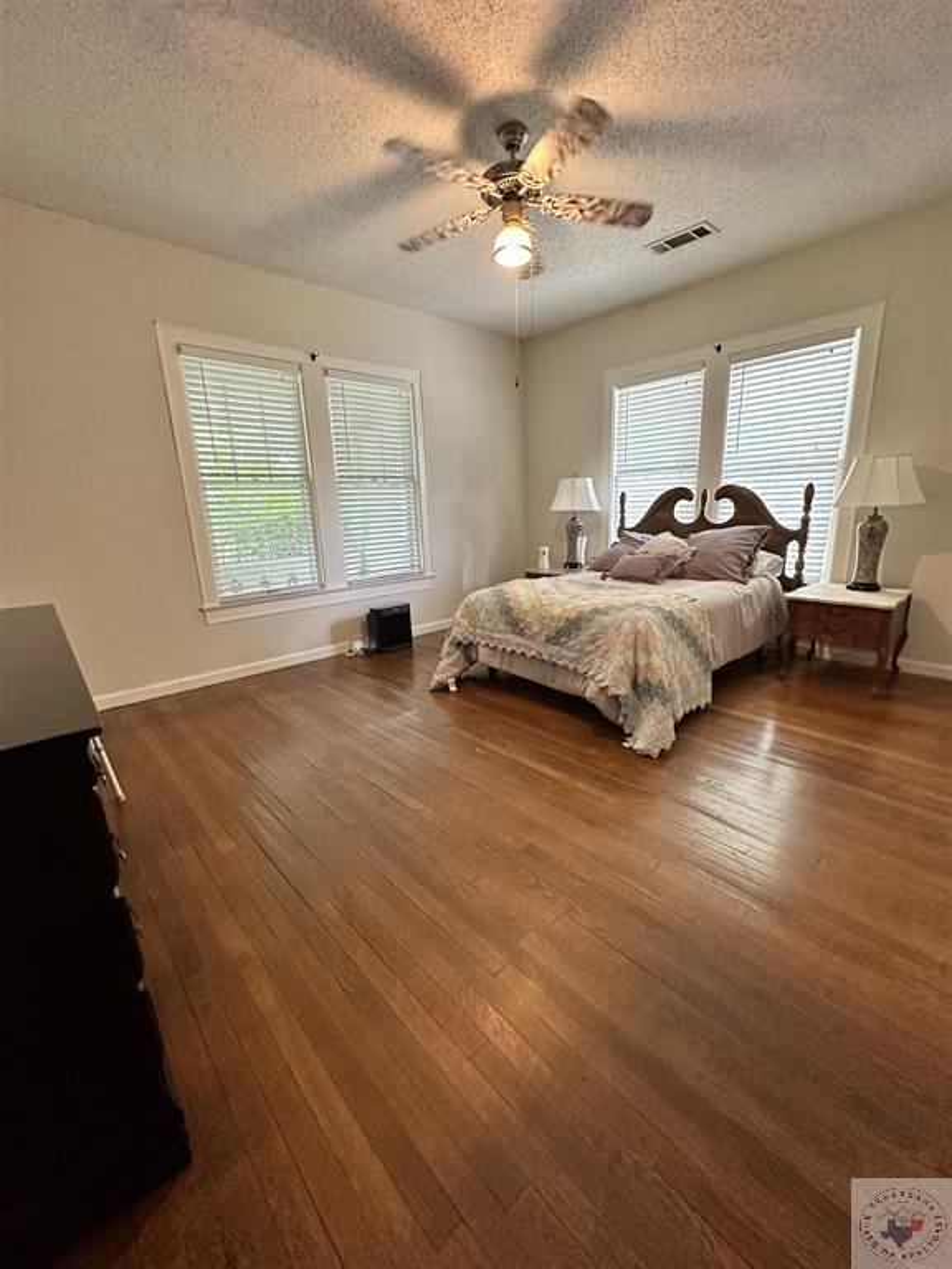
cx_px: 476
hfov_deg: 85.7
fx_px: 513
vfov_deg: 102.1
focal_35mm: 14
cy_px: 634
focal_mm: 2.22
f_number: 2.2
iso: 400
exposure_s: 1/60
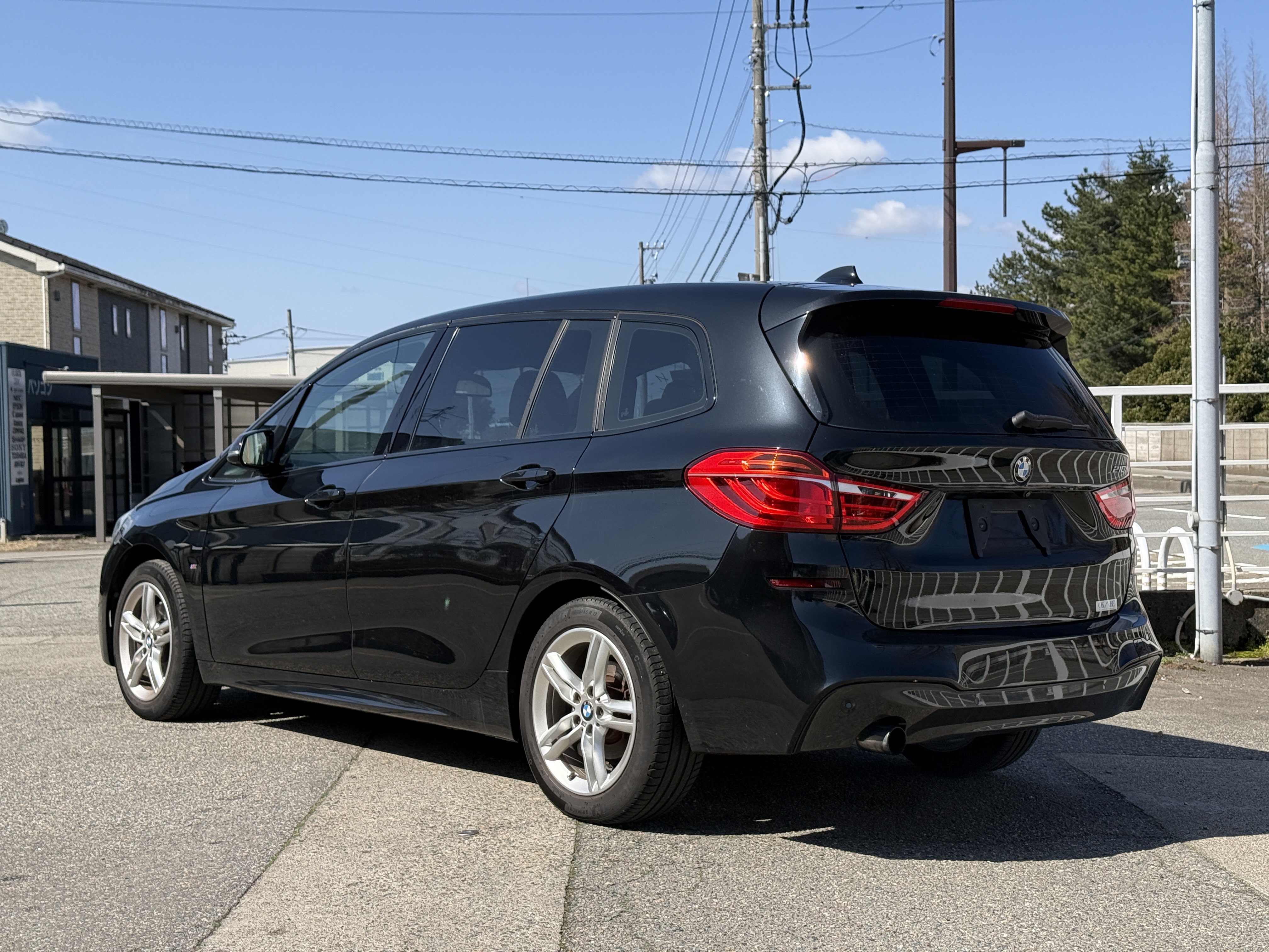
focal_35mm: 48
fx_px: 1760
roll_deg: +1.1
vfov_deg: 30.3
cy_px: 476
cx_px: 634
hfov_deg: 39.7
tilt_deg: -0.6
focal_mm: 6.76
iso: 80
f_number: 1.78
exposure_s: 1/4878
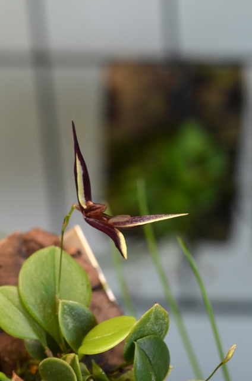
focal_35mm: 135
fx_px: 1424
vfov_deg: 15.2
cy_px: 190
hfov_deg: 10.1
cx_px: 126
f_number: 22
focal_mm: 90
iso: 250
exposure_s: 1/5
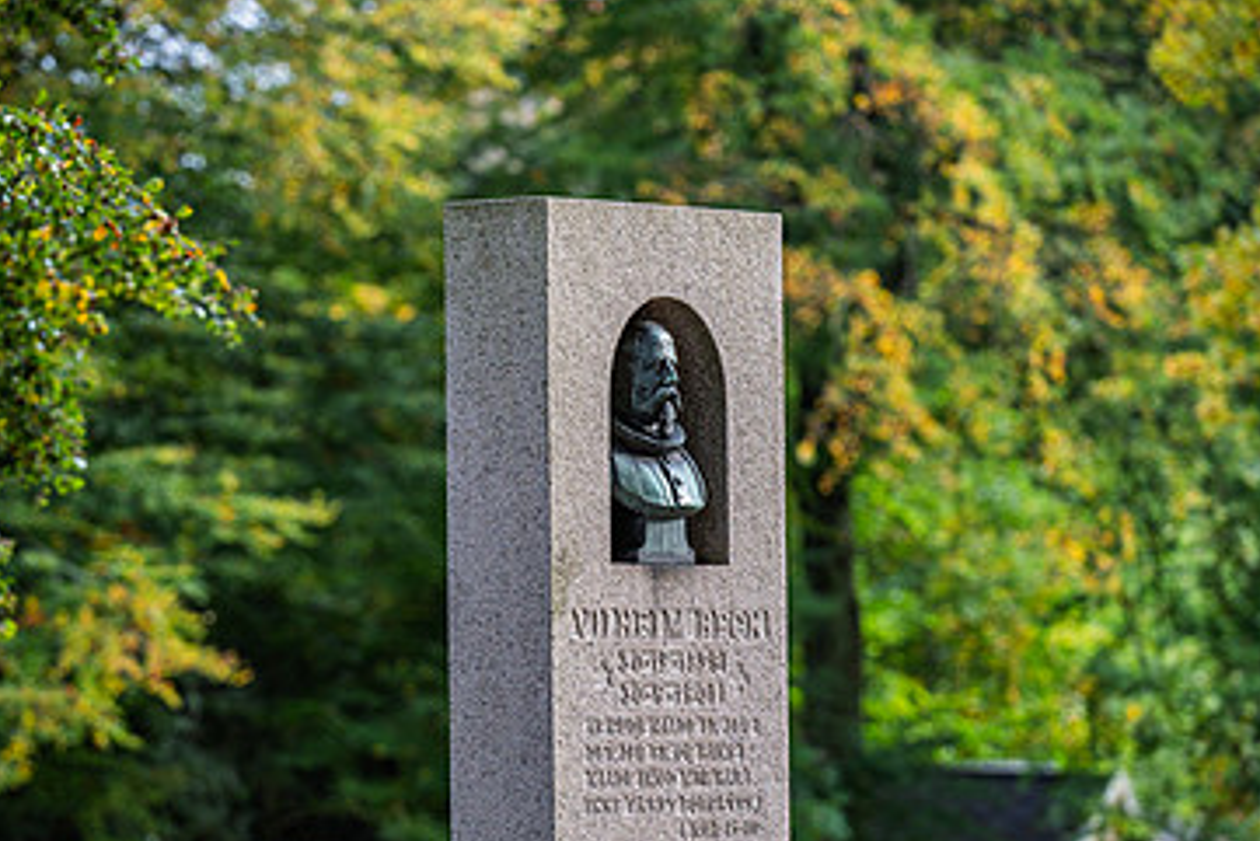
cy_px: 525
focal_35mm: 250
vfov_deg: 5.5
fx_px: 8753
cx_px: 632
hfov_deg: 8.2
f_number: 2.8
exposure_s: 1/640
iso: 320
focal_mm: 150
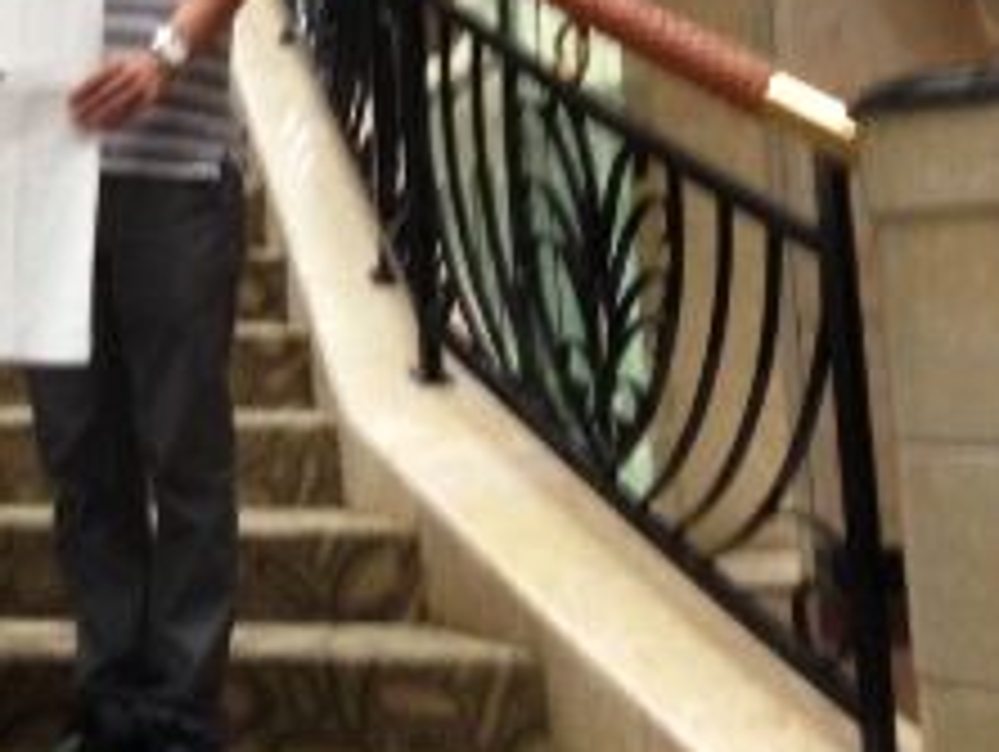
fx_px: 2745
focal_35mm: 95
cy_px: -207
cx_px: -310
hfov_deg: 19.1
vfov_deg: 14.9
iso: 50
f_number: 2.4
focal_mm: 4.13
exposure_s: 1/20
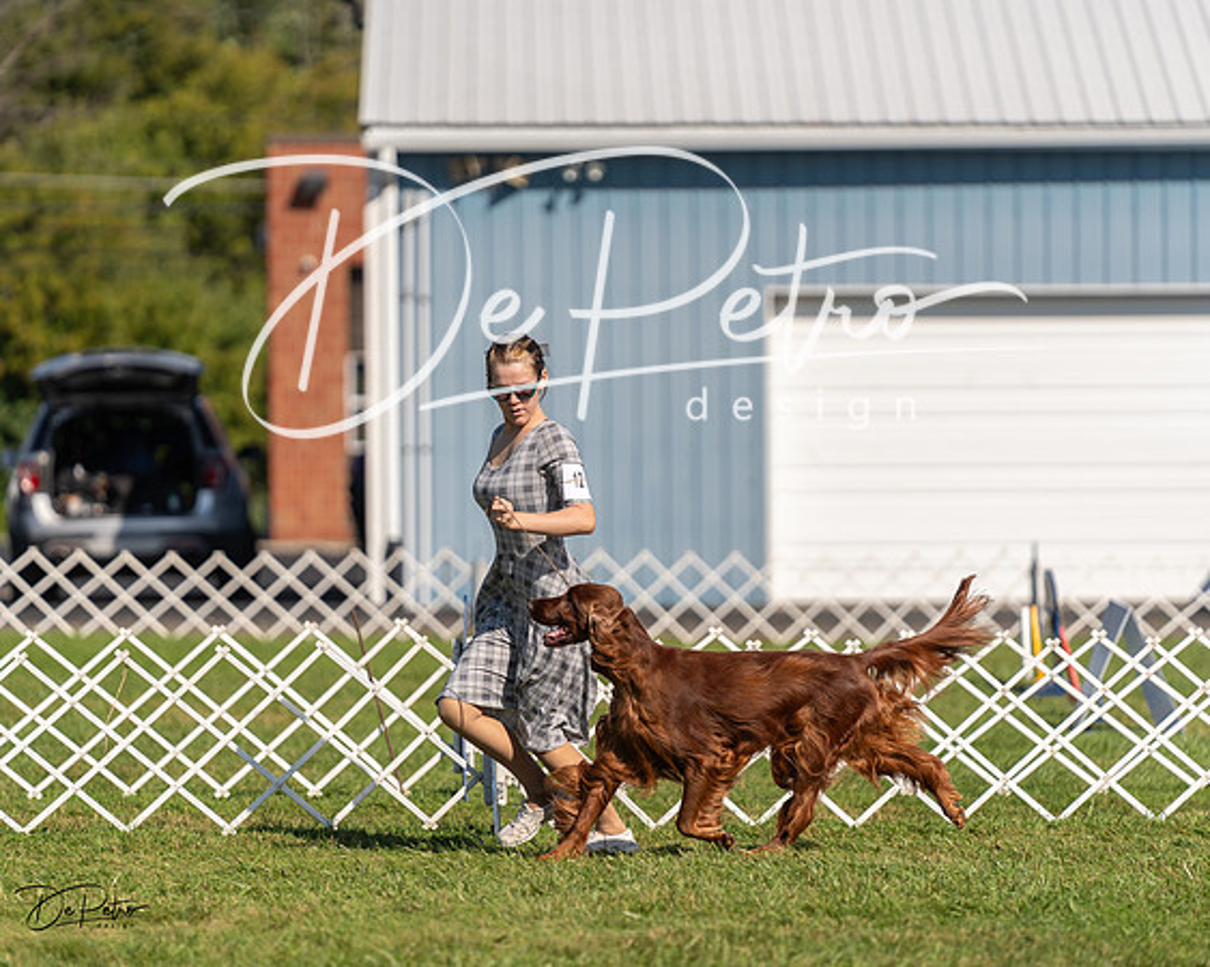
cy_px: 484
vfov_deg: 6.9
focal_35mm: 225
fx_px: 8063
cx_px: 605
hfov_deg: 8.6
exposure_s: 1/2500
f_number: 3.2
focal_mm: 200
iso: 100
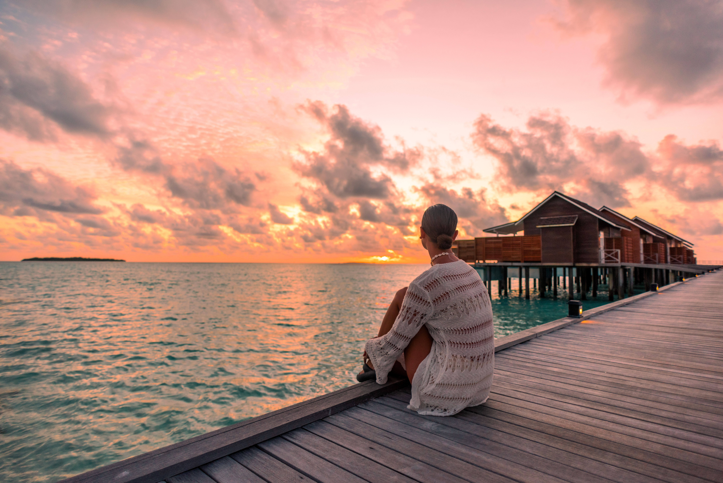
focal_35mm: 20
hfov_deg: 84.0
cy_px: 242
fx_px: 402
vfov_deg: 62.0
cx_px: 362
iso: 200
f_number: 2.8
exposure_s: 1/1000
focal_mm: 20
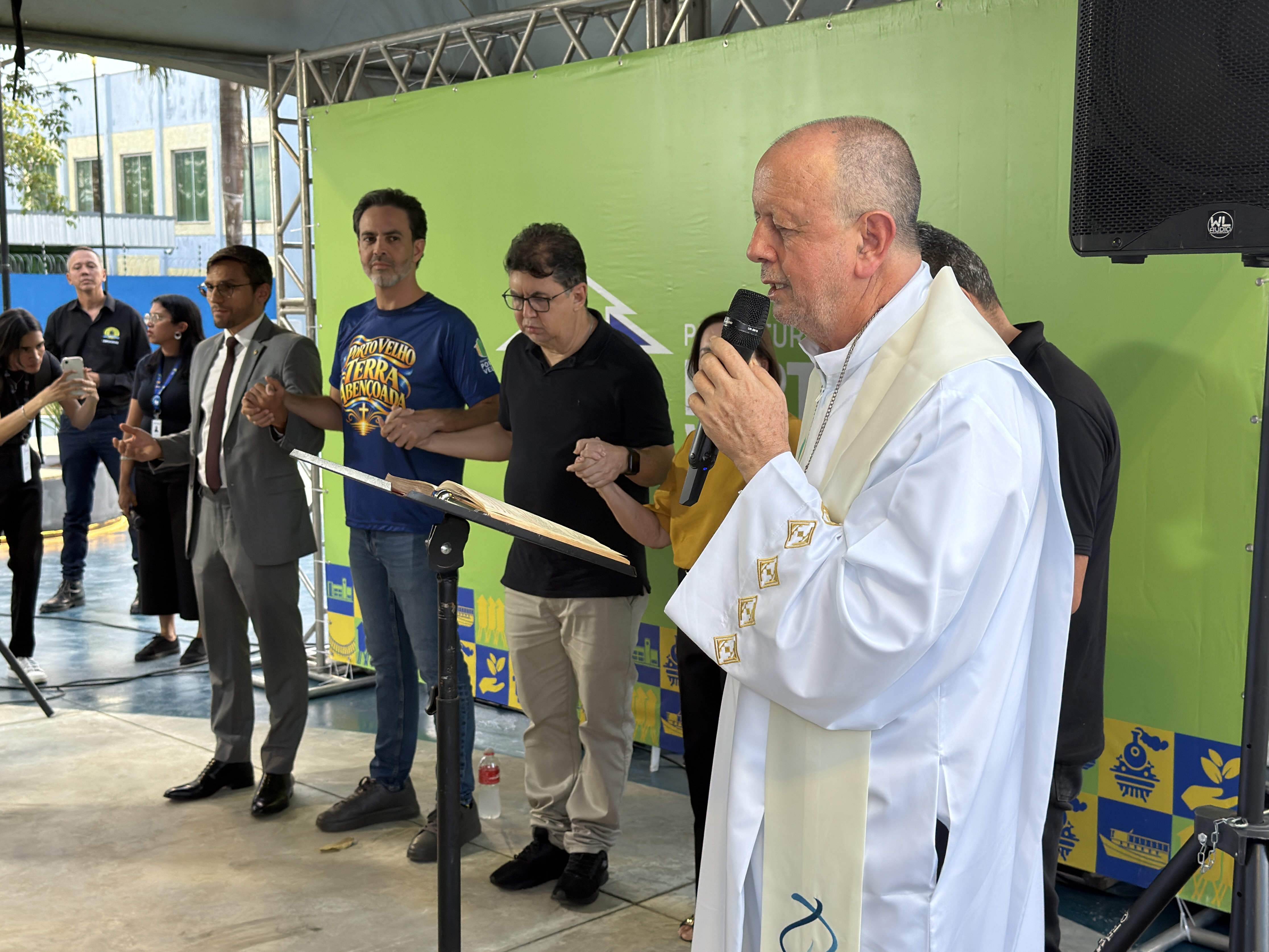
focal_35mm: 44
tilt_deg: -7.5
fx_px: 1613
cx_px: 634
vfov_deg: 32.9
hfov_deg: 42.9
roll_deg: -0.4
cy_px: 476
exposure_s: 1/60
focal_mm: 6.76
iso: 125
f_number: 1.78
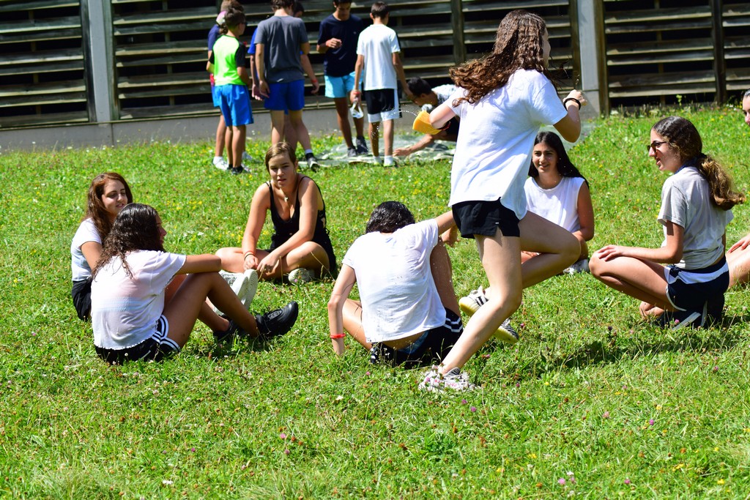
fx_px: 2188
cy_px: 250
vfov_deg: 13.0
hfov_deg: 19.5
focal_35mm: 105
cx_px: 375
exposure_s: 1/1250
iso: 400
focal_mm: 70
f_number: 6.3
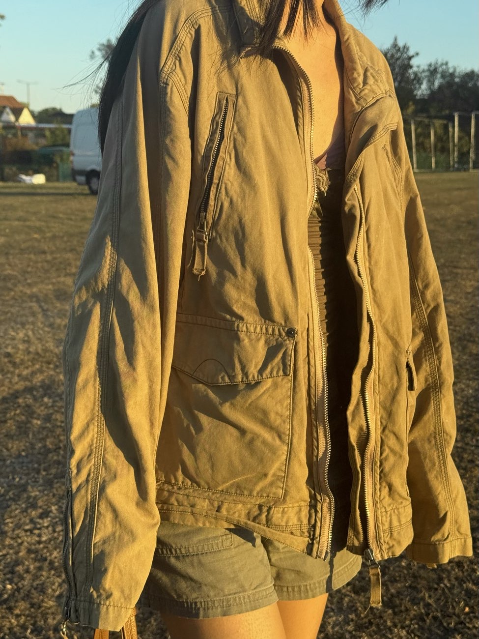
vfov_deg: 39.7
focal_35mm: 48
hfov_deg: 30.3
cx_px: 240
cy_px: 320
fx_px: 886
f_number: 1.78
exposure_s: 1/1185
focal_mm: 6.76
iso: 80
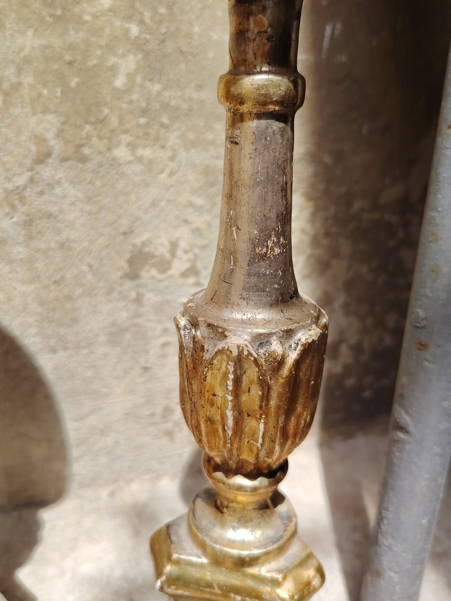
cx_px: 226
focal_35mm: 30
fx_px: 521
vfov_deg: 60.0
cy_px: 300
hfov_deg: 46.8
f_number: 1.75
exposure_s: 1/297
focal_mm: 5.25
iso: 100
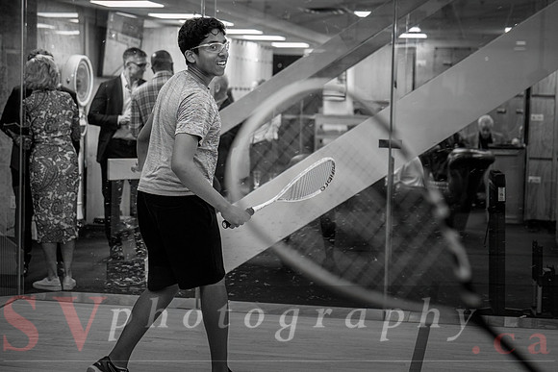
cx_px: 279
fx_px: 1033
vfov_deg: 20.4
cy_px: 158
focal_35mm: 67
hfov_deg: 30.2
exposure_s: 1/320
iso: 1600
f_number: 2.8
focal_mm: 58
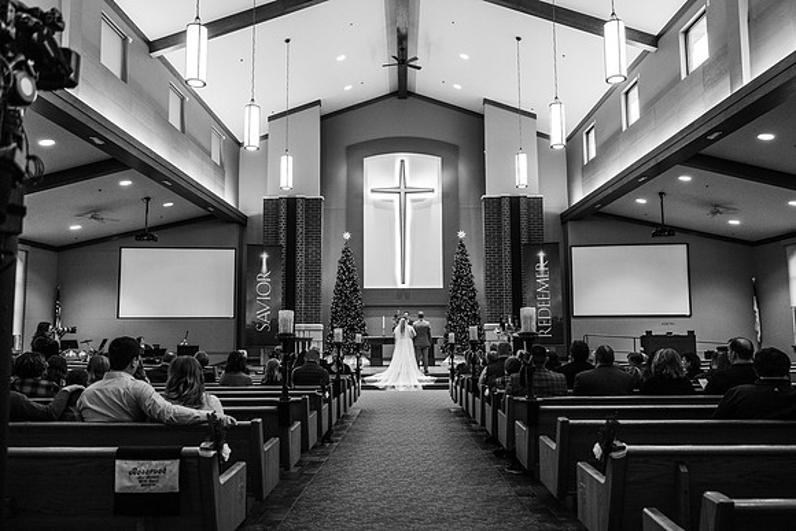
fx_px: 608
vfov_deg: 47.2
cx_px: 398
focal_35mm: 28
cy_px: 266
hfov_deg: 66.4
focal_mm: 27.5
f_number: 2.8
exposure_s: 1/250
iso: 2000
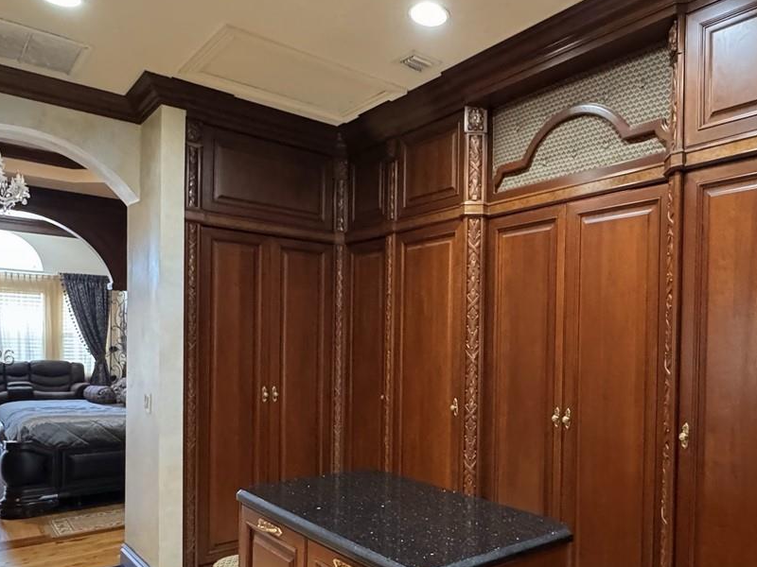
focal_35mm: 28
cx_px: 476
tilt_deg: -1.2
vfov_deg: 49.2
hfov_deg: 62.5
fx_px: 612
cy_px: 358
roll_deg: -0.8
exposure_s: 1/40
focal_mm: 2.22
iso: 1000
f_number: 2.2
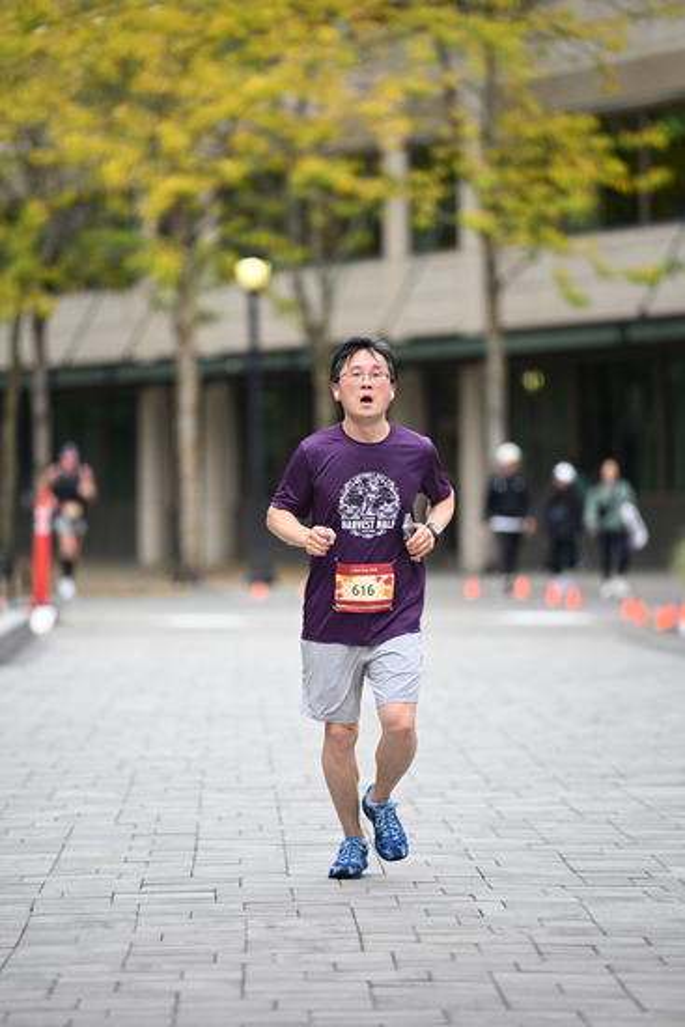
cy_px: 514
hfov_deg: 6.9
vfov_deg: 10.3
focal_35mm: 200
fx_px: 5704
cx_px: 342
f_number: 2.8
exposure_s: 1/2000
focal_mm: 200
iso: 640
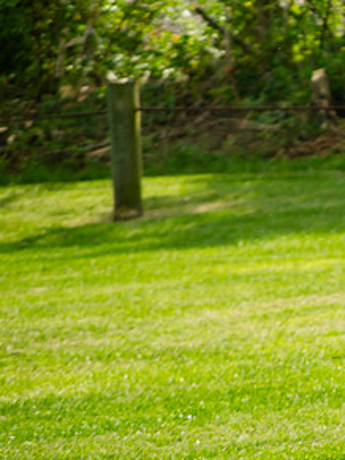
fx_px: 6104
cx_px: 457
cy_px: 191
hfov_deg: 3.2
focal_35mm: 459
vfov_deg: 4.3
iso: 200
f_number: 6.3
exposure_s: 1/640
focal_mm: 160
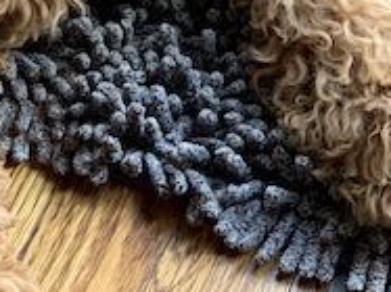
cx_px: 105
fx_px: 2009
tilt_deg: -44.9
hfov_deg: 11.1
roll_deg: +0.4
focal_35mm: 178
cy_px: -98
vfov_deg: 8.2
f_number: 2.4
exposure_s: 1/60
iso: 200
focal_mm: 6
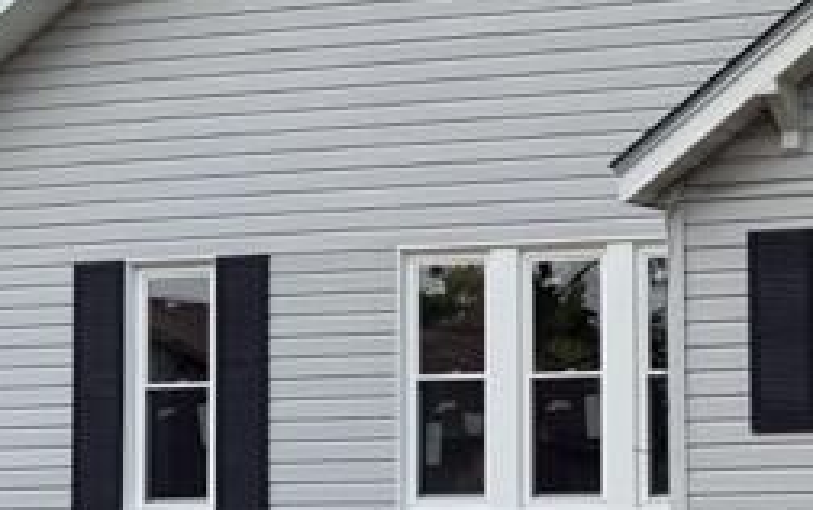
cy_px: 271
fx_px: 2861
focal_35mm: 129
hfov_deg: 15.9
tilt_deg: +5.1
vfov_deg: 10.2
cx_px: 813
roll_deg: +0.9
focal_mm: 6.76
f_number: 1.78
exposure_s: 1/855
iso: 80
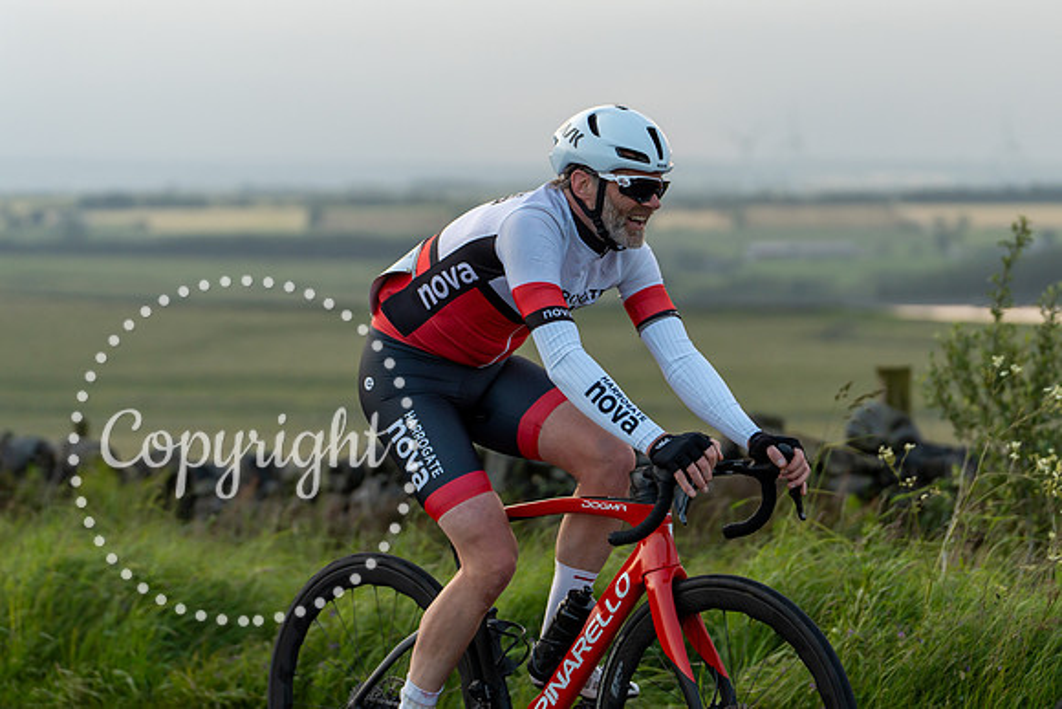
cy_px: 305
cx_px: 605
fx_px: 3531
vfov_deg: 11.5
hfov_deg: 17.1
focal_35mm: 120
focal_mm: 105
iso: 400
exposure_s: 1/1250
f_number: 3.2
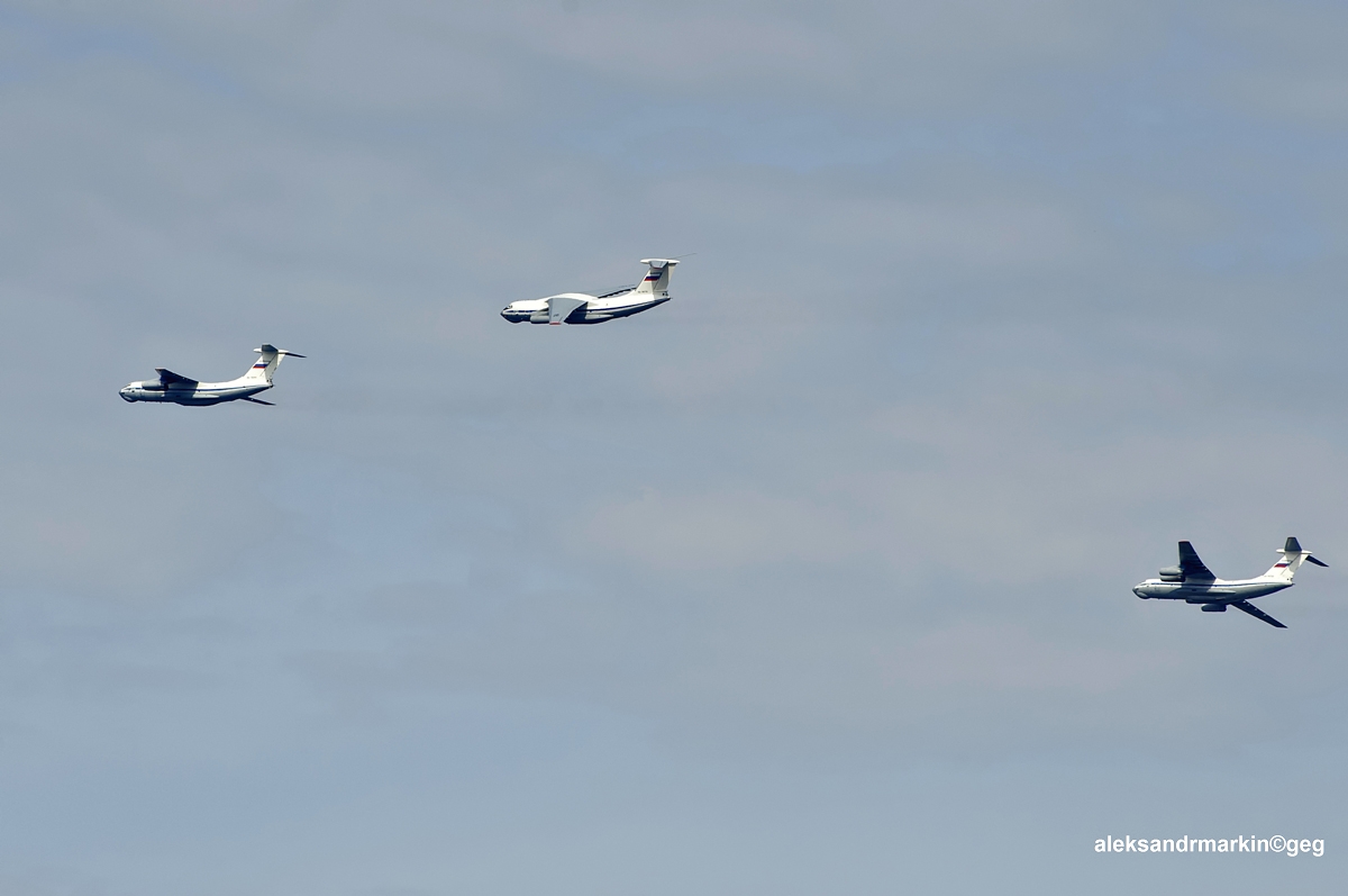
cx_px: 674
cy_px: 448
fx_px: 7480
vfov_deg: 6.8
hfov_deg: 10.3
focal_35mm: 200
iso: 400
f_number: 9
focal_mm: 200
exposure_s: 1/1250
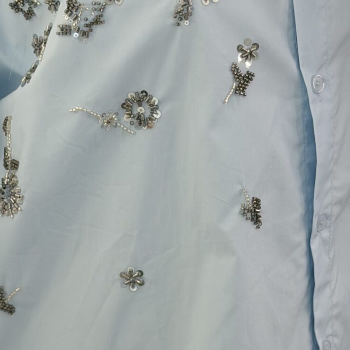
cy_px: 228
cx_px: 239
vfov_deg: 12.0
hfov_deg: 11.9
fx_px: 1670
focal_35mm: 146
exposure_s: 1/192
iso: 64
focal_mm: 6.76
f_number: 1.78
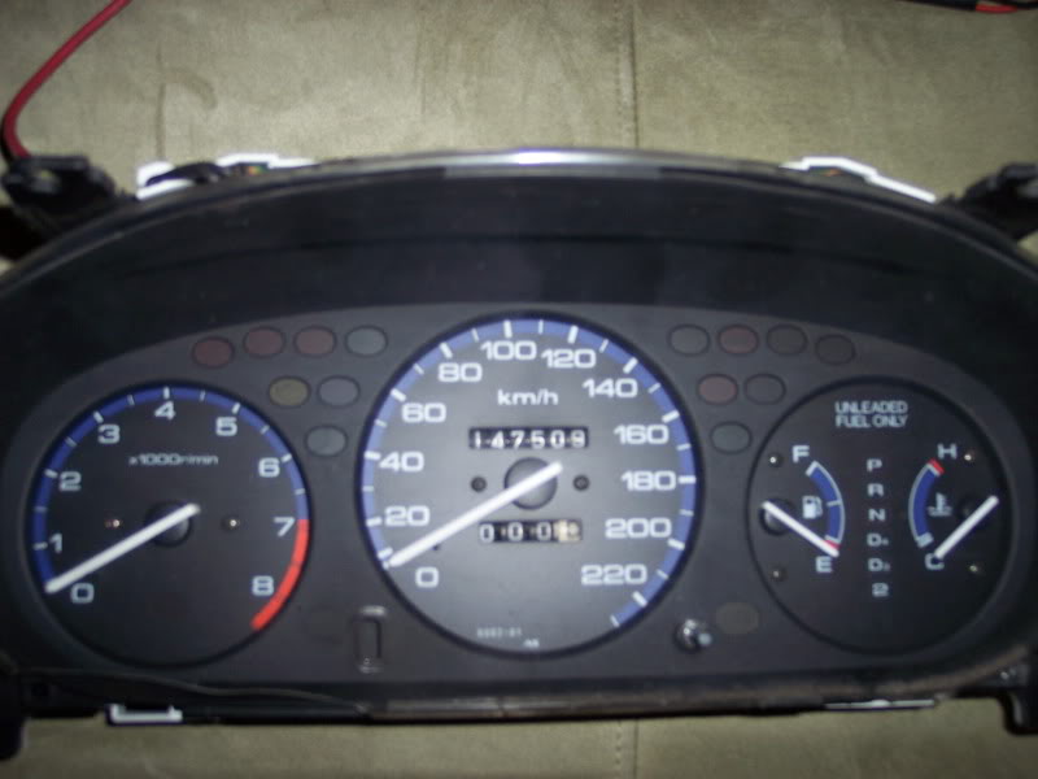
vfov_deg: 36.8
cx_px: 519
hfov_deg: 47.9
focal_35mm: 39
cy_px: 390
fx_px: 1169
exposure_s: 1/60
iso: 100
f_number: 2.8
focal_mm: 8
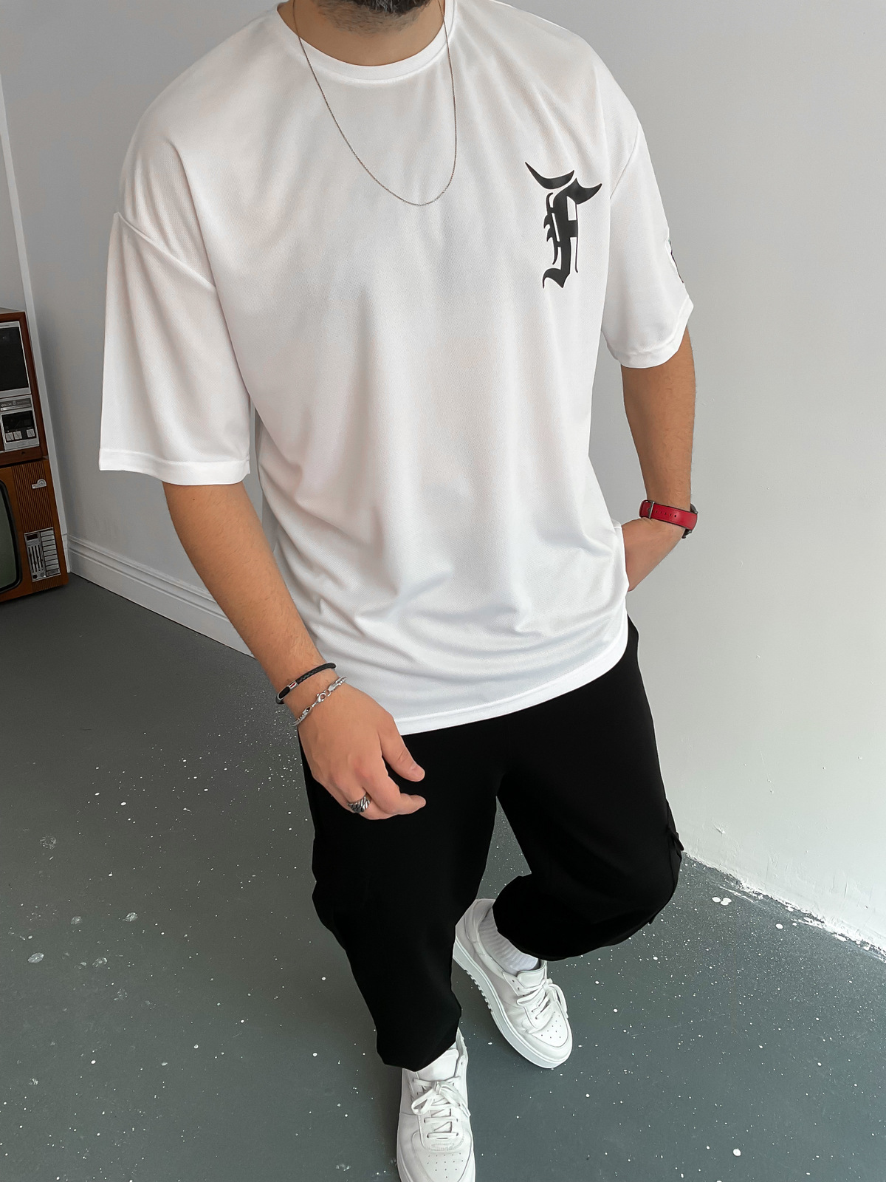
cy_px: 591
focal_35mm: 29
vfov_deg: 61.7
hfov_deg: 48.2
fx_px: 990
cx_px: 443
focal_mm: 3
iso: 40
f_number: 1.8
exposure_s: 1/120
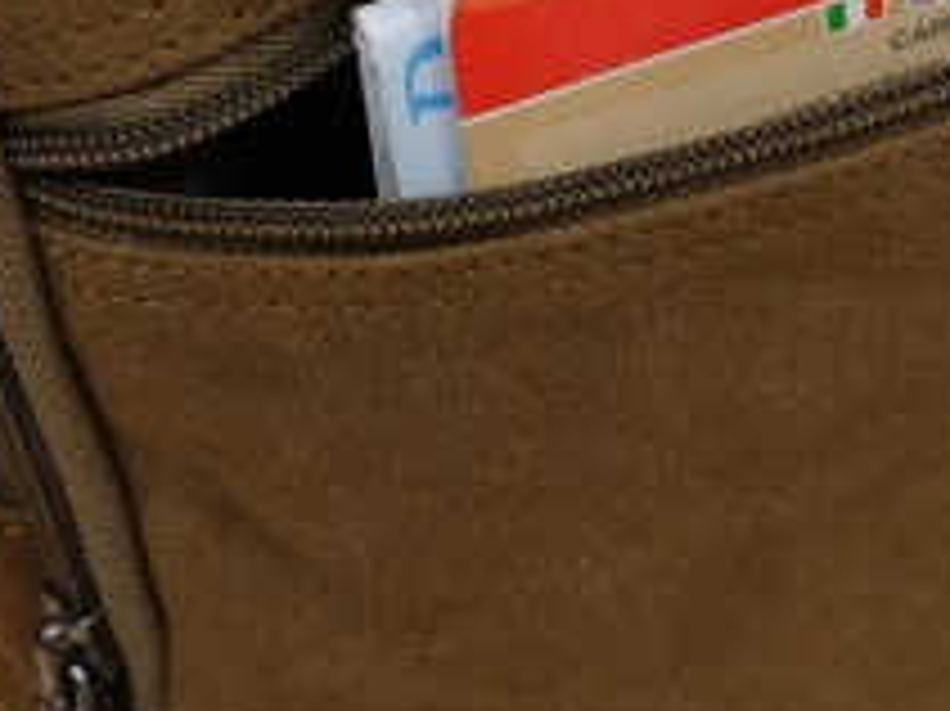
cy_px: -36
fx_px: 3127
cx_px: 761
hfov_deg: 17.1
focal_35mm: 114
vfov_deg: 12.8
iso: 500
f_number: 4.5
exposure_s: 1/60
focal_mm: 15
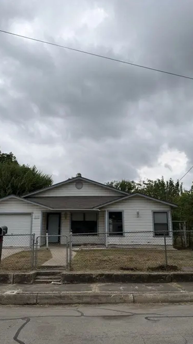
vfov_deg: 69.8
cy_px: 176
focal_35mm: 27
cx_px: 98
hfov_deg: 42.9
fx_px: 246
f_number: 1.8
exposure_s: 1/2033
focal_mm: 6.93
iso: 64
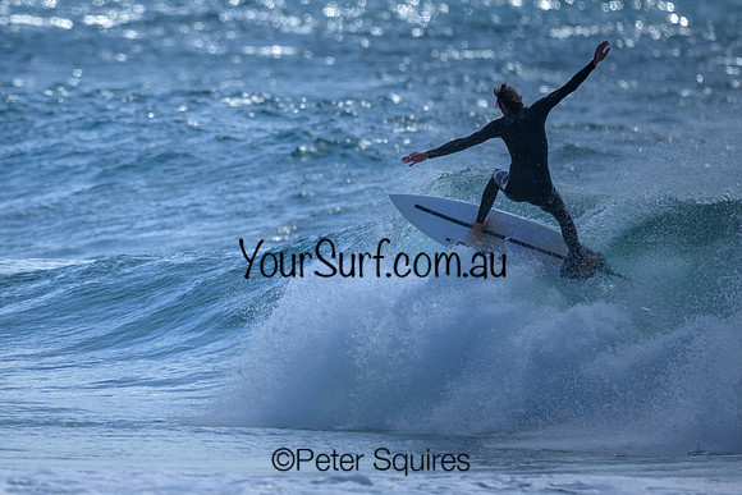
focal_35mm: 1099
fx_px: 22656
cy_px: 214
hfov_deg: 1.9
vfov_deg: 1.3
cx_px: 232
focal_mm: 800
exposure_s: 1/2000
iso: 180
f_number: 6.3
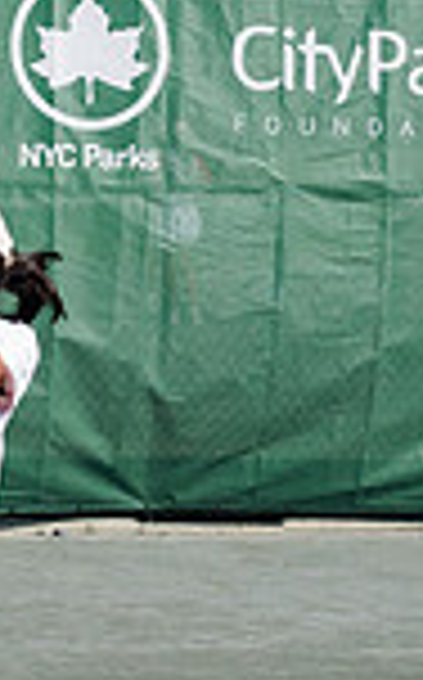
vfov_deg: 9.1
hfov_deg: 5.7
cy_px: 547
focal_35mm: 229
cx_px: -32
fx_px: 4236
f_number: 4
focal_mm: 50
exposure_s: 1/1600
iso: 200
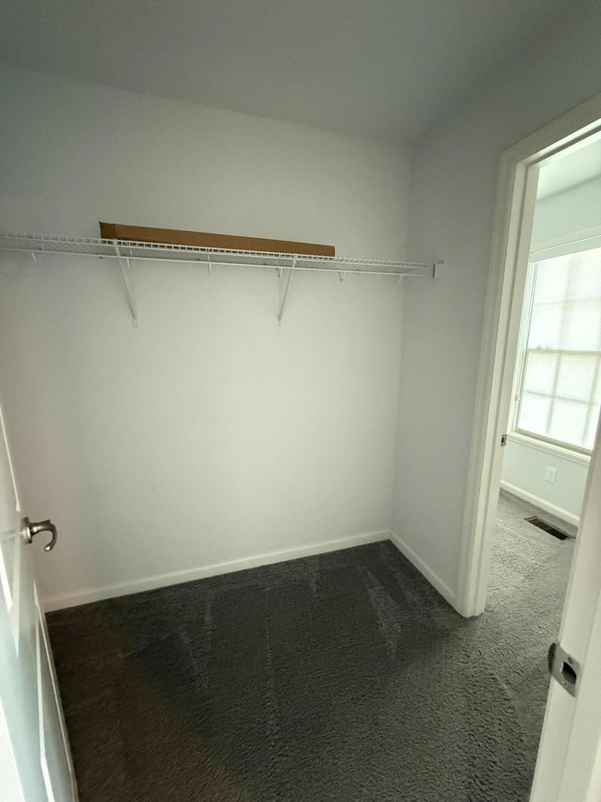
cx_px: 300
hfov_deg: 85.7
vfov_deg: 102.1
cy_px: 401
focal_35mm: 14
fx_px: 324
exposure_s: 1/60
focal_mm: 2.22
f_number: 2.2
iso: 1000
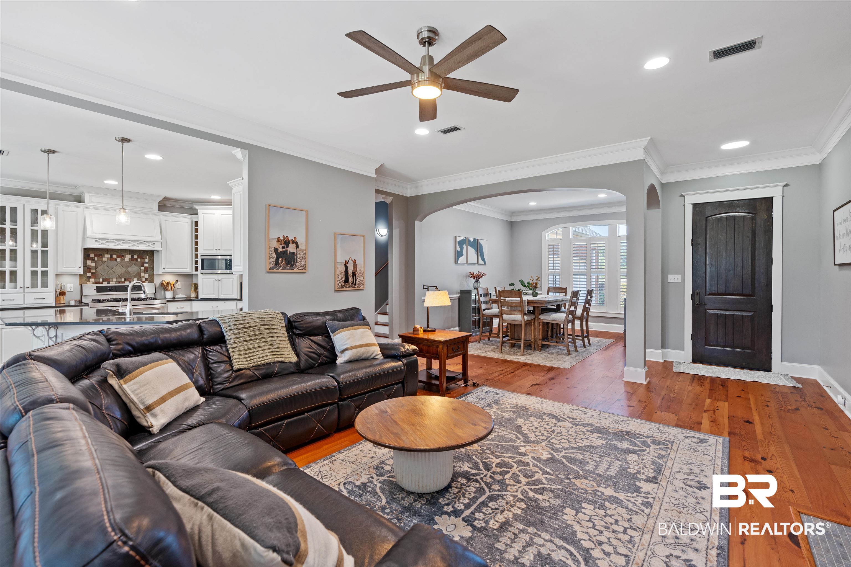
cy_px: 284
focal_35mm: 16
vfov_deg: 73.7
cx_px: 426
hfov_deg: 96.7
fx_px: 378
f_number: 5.6
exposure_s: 1/10
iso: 320
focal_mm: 16
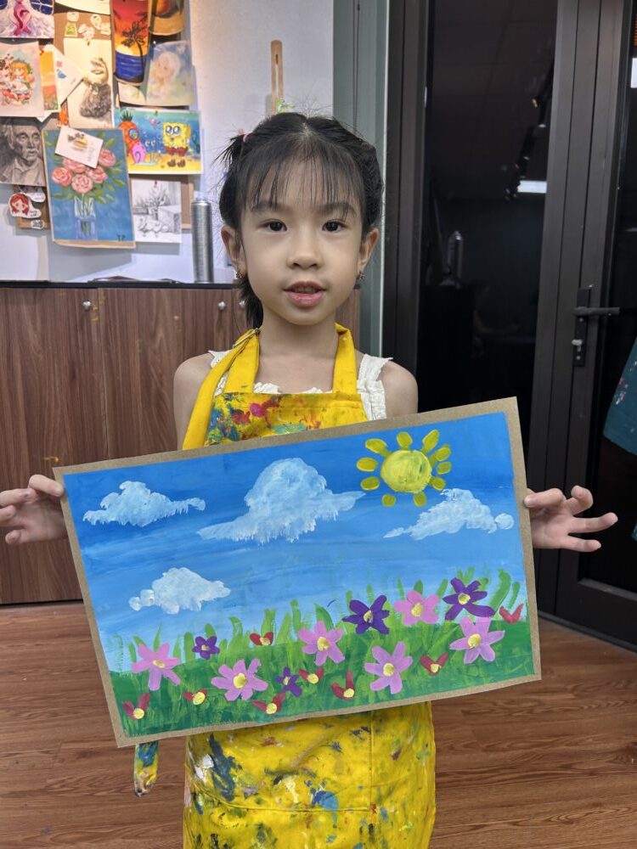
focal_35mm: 26
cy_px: 424
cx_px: 318
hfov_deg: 53.1
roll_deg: -1.7
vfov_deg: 67.3
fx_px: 638
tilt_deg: -10.5
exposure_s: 1/100
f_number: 1.5
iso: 64
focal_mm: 5.7
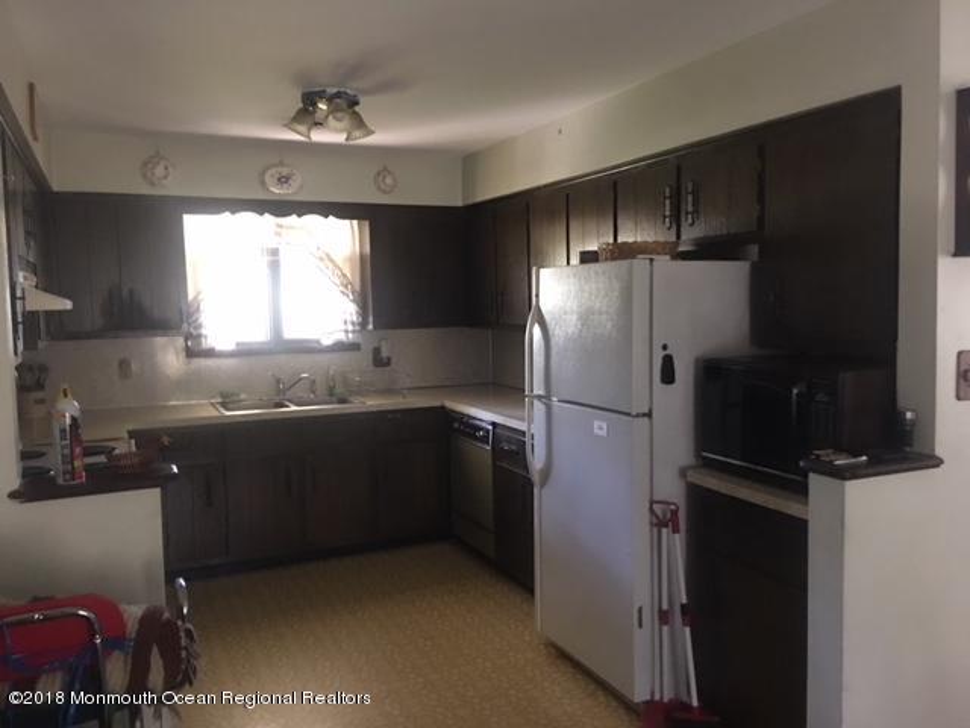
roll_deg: +1.0
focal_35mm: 29
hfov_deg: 61.7
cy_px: 364
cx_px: 485
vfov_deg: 48.2
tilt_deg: -4.0
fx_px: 813
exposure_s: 1/4
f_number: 2.2
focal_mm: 4.15
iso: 100
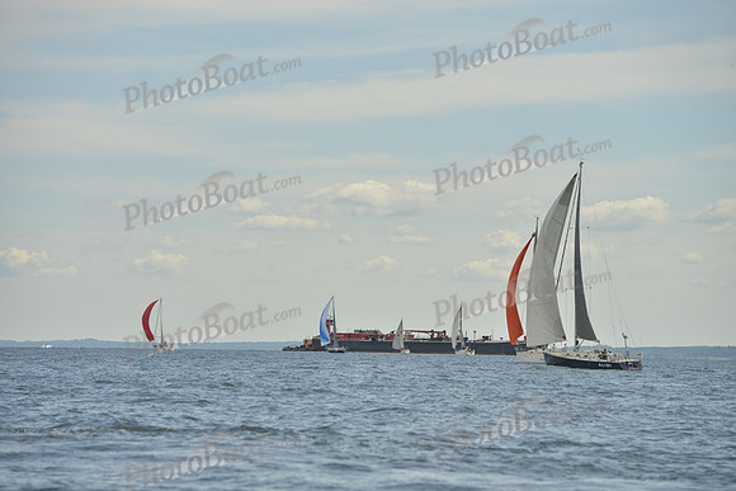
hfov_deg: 11.1
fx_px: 3783
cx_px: 368
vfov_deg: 7.4
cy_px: 246
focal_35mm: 185
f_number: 8
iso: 200
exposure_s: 1/1000
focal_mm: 185
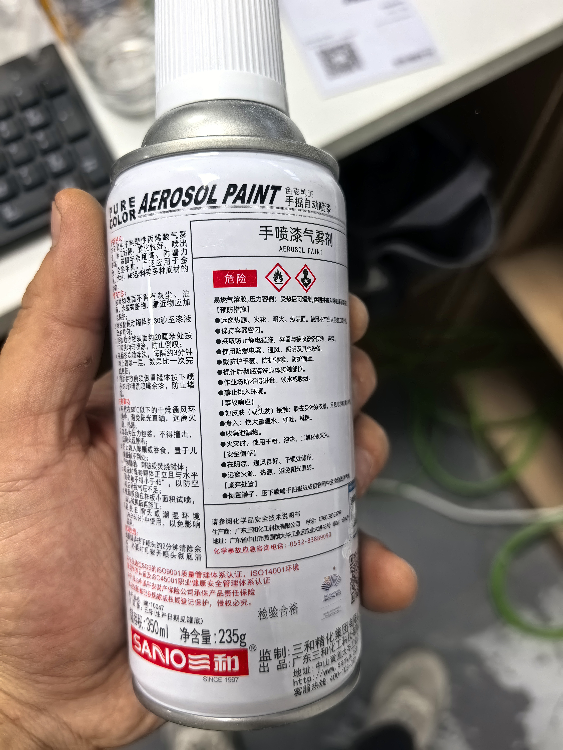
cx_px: 282
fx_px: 586
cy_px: 375
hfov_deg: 51.4
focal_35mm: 27
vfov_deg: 65.3
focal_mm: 6.98
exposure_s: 1/100
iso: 200
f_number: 2
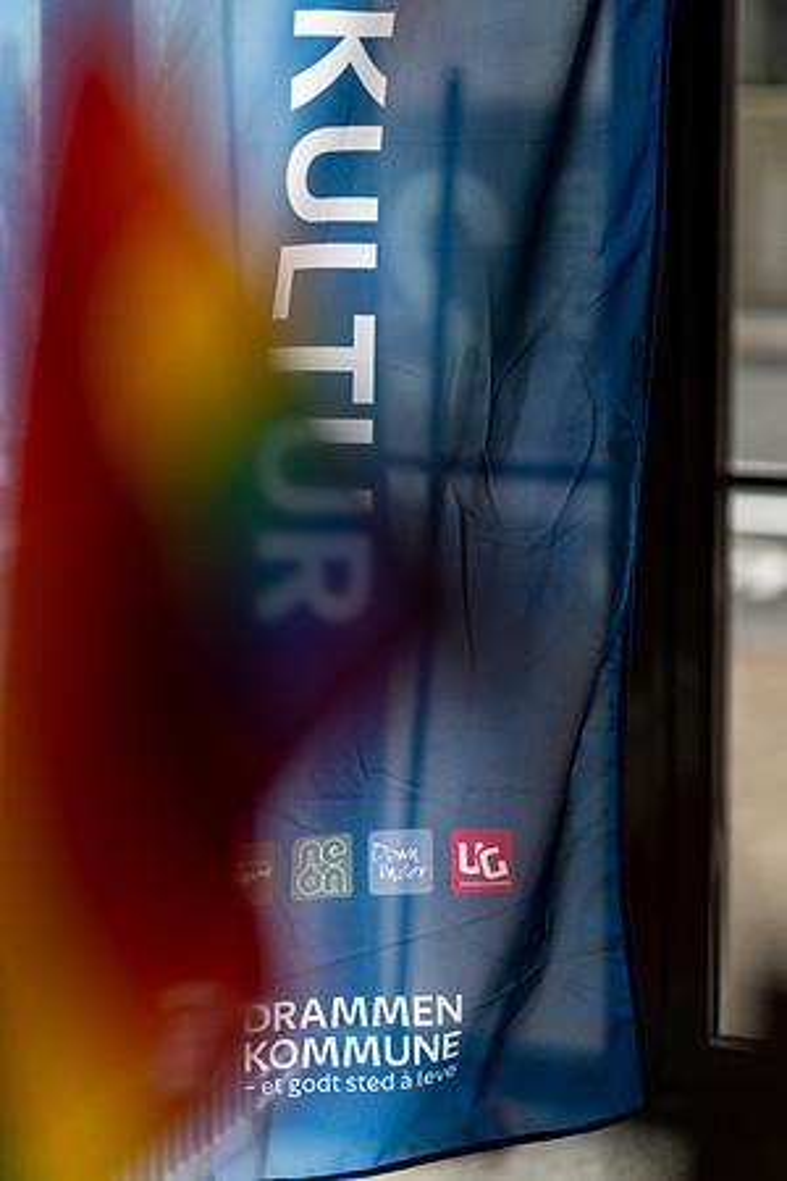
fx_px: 2787
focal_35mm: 85
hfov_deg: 16.1
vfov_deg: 23.9
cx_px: 394
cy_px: 590
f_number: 1.4
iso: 125
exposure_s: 1/200
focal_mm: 85
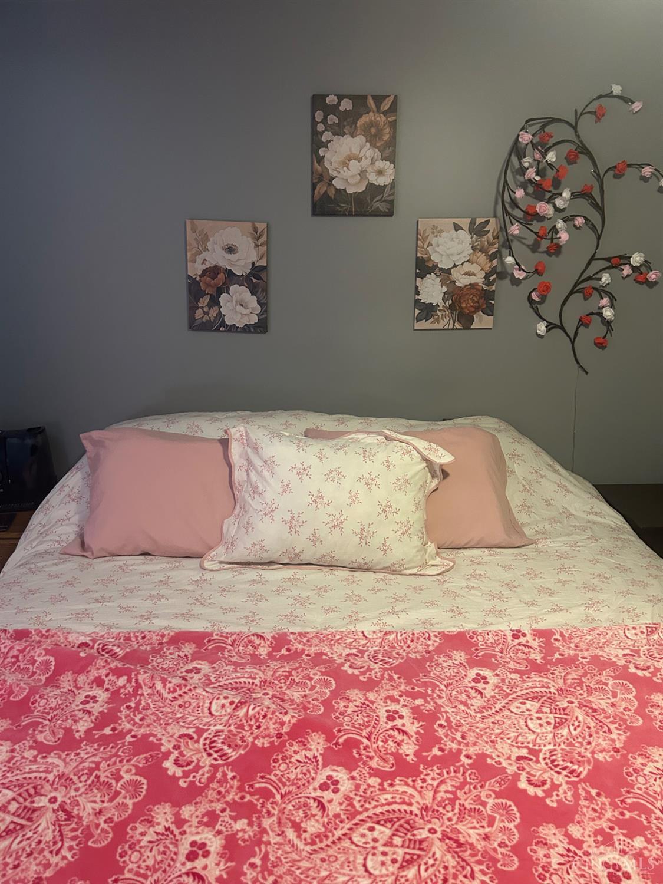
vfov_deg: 67.3
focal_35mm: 26
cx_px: 332
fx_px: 664
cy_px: 442
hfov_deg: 53.1
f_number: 1.5
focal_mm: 5.7
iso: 400
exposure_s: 1/40
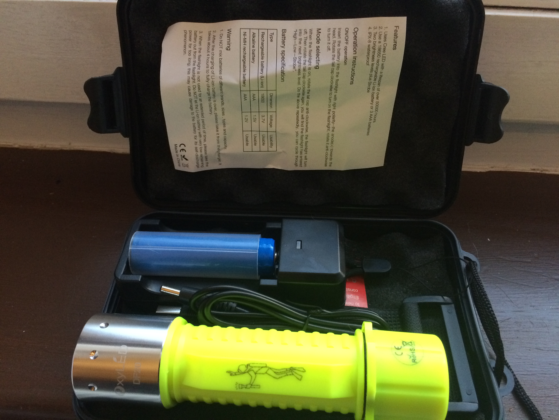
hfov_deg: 61.7
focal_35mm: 29
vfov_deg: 48.2
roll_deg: -1.5
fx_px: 468
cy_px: 210
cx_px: 280
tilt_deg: -43.7
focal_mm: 4.15
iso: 250
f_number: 2.2
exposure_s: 1/25
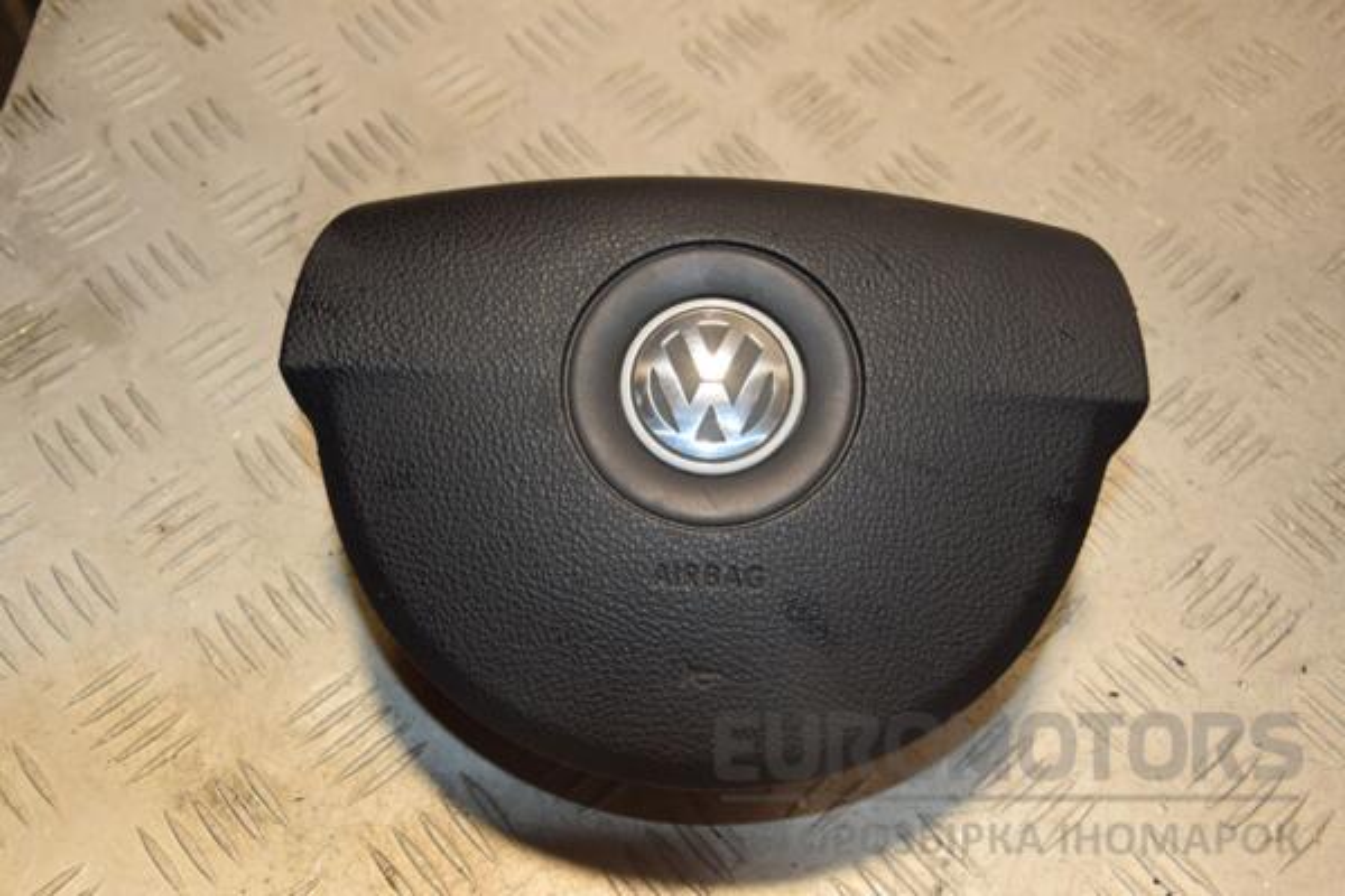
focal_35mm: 45
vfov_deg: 29.9
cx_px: 672
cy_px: 448
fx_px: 1681
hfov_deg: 43.6
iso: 800
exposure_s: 1/200
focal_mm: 30
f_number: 5.6
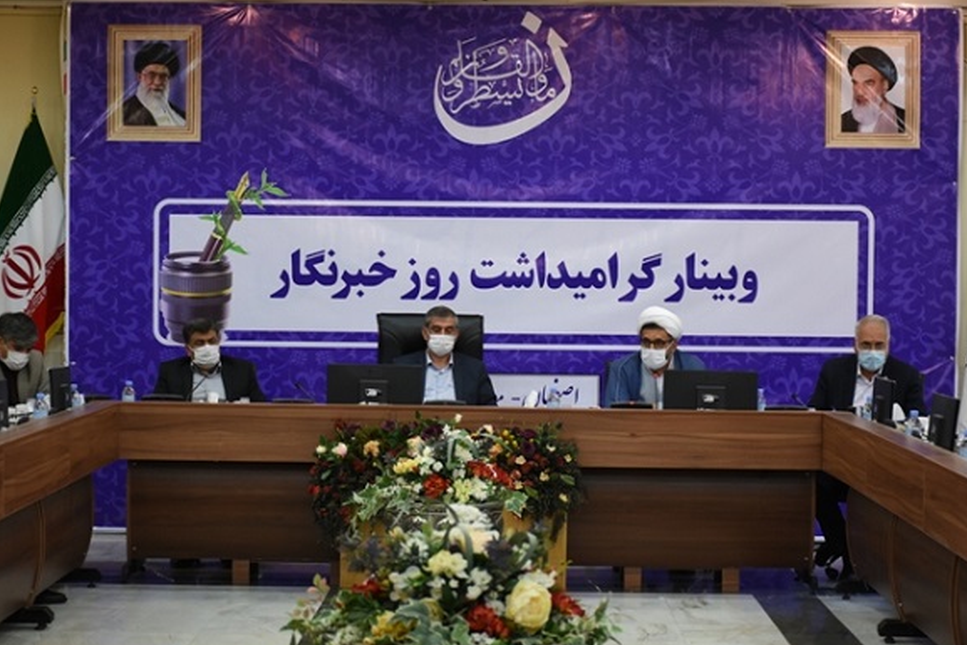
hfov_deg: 26.0
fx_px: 2096
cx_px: 469
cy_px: 325
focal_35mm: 78
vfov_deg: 17.5
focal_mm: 50
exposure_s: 1/40
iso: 800
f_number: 4.8
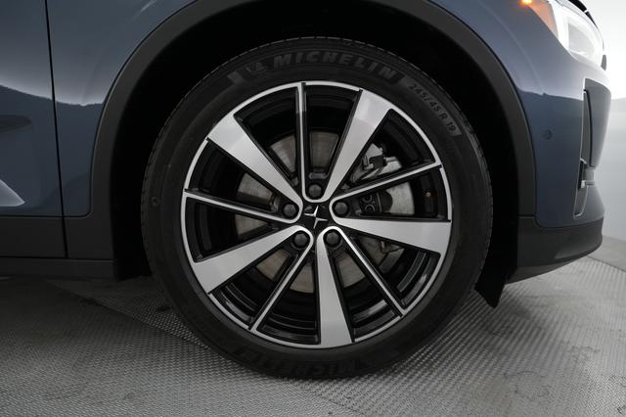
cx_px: 313
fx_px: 417
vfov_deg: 53.1
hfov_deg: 73.8
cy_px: 208
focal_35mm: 24
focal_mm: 24
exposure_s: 1/125
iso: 4000
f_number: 4.5
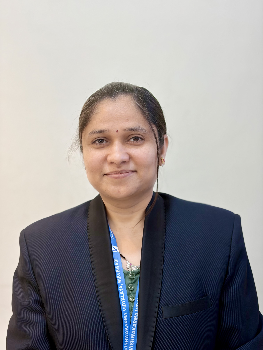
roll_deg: +1.5
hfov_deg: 28.0
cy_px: 175
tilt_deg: -4.3
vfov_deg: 36.8
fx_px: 527
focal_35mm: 52
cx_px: 132
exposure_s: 1/50
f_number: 1.6
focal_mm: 5.96
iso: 64
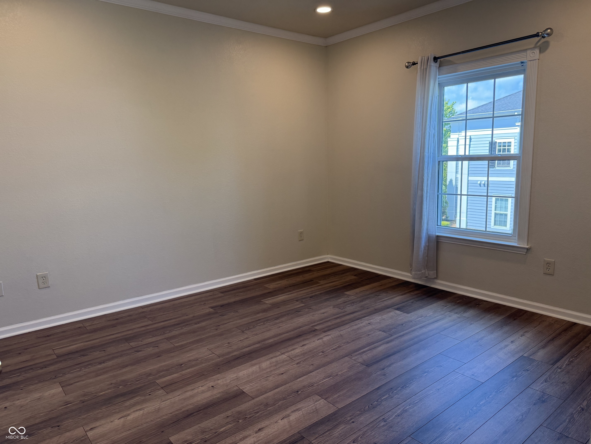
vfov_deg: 56.8
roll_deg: +1.2
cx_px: 296
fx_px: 410
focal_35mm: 24
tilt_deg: -9.4
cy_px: 222
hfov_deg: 71.6
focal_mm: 6.76
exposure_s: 1/232
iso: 160
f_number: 1.78
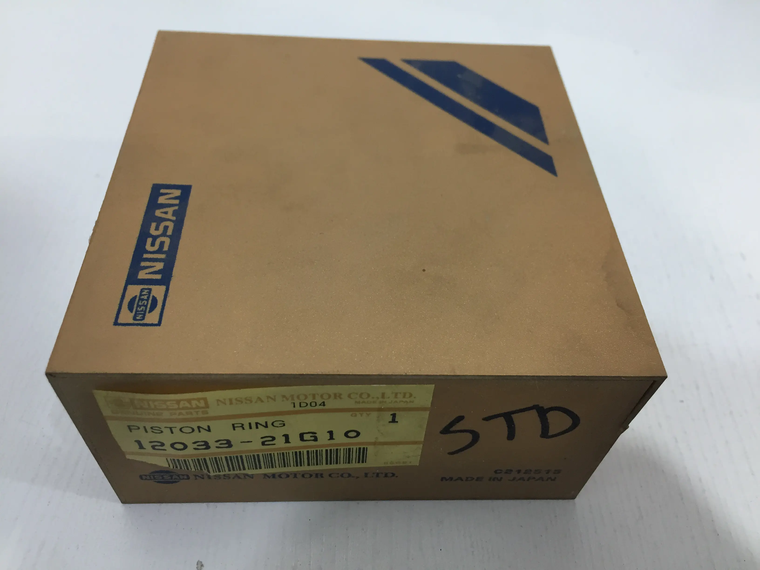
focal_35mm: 29
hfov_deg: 61.7
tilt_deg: -51.3
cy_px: 285
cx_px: 380
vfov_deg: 48.2
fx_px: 637
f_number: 2.2
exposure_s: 1/33
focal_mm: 4.15
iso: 80
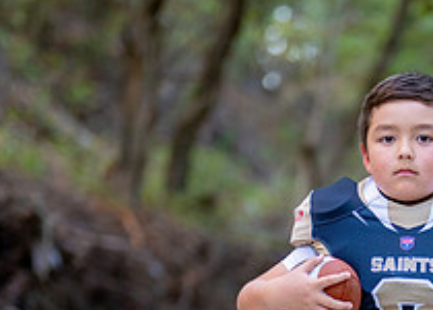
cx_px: 423
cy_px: 399
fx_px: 2054
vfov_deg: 8.5
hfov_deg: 11.9
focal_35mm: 167
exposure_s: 1/500
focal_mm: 50
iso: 500
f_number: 1.2
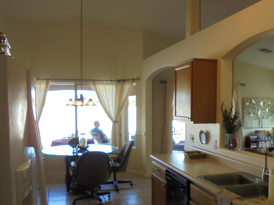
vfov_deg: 38.5
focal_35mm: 37
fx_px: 293
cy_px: 125
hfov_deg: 49.7
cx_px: 168
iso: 100
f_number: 3.5
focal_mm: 4.6
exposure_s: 1/50
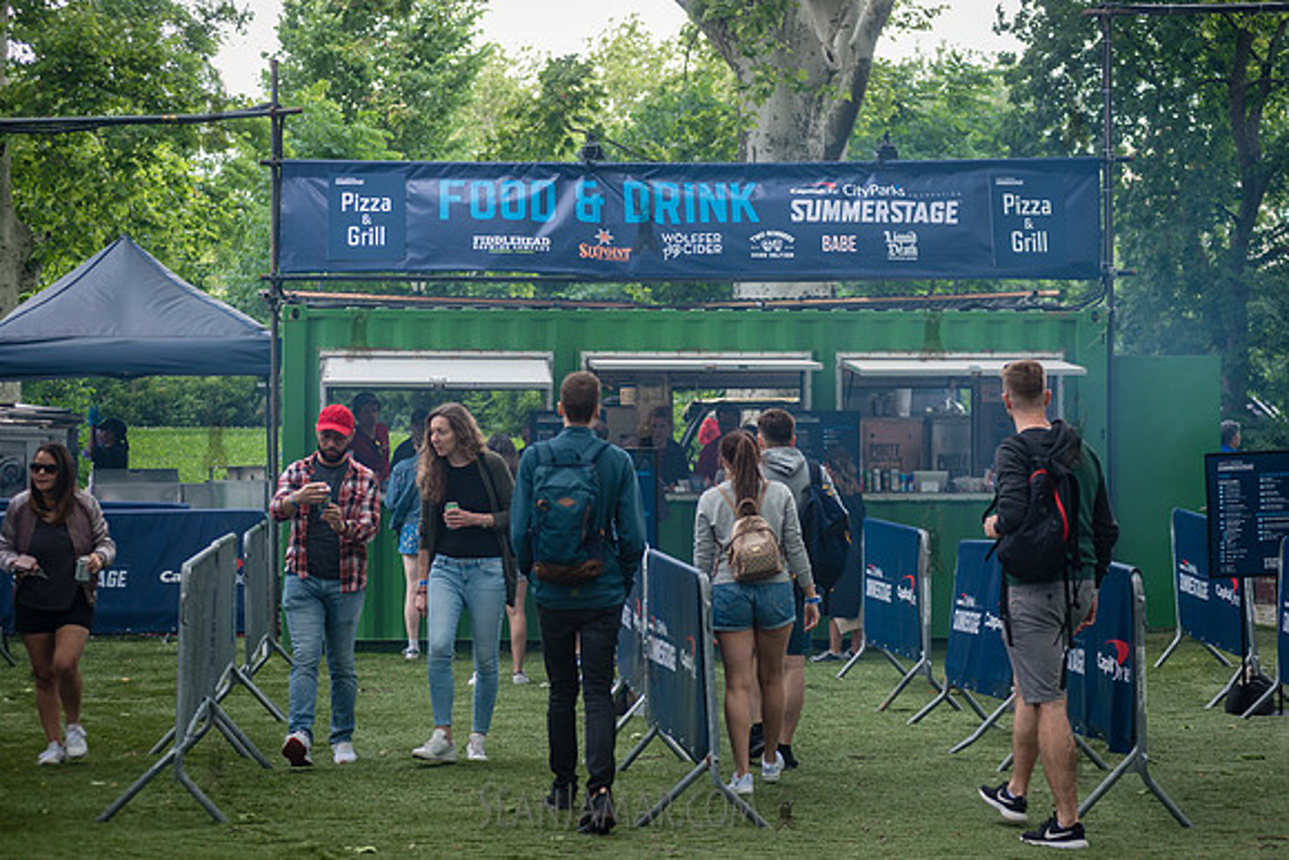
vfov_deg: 17.1
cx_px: 644
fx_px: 2866
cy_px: 430
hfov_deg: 25.4
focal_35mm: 80
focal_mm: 80
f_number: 3.5
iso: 250
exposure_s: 1/125
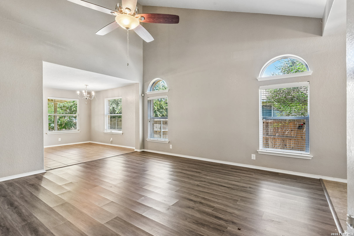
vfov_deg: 73.7
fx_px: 157
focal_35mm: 16
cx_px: 177
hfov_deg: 96.7
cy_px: 118
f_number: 8
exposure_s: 1/15
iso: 900
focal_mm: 16
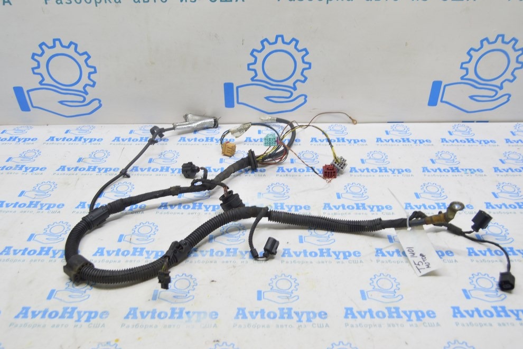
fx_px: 450
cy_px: 169
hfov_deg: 60.3
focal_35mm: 31
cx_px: 262
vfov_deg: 42.3
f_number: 5.6
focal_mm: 20
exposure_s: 1/20
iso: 400
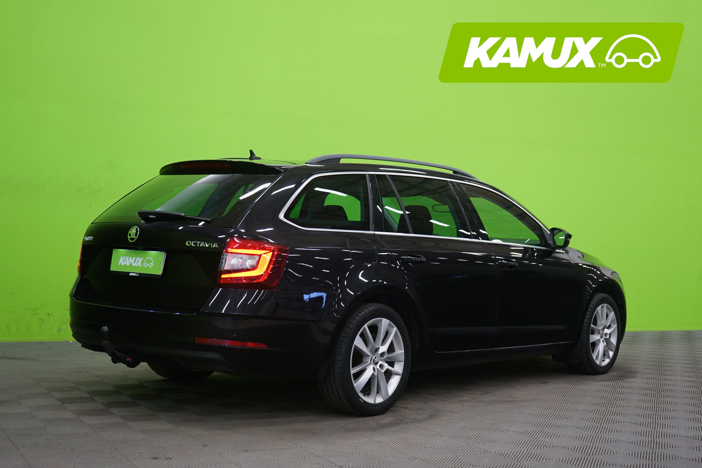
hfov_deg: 41.1
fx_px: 936
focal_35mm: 48
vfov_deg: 28.1
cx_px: 351
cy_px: 234
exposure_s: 1/8
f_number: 5
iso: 400
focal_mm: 48
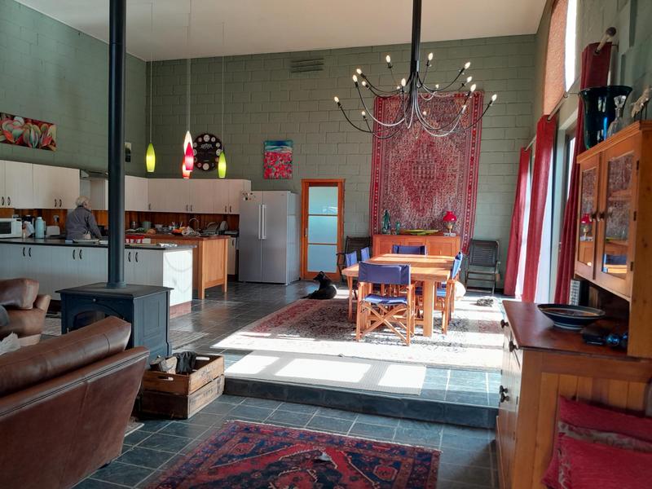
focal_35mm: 26
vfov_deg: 53.1
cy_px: 244
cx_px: 326
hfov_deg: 67.3
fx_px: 490
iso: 100
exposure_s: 1/50
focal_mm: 3.98
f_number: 1.8
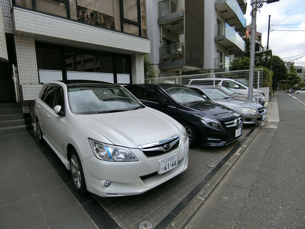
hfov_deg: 84.7
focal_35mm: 19
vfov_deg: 68.7
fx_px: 167
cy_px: 114
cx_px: 152
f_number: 6.9
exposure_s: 1/160
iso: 80
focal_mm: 4.06
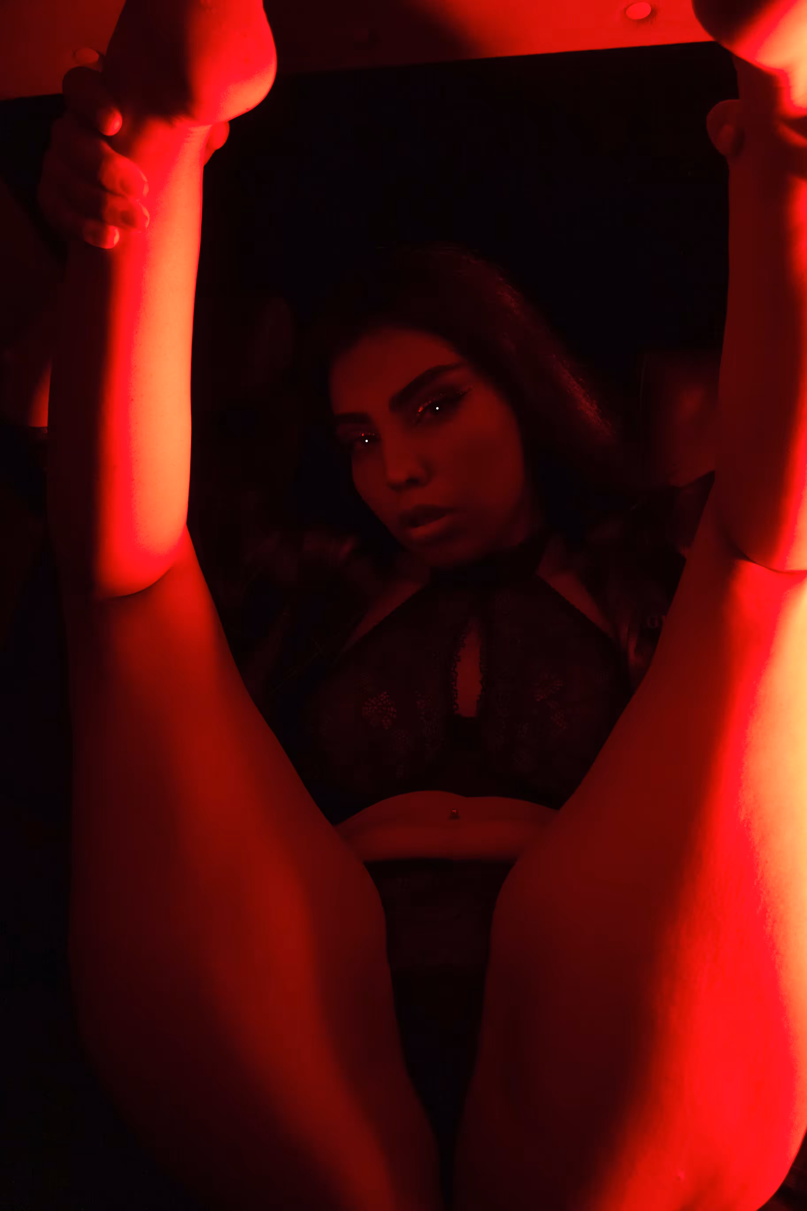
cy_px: 606
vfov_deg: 58.7
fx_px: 1076
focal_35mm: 32
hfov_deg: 41.1
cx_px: 404
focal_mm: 12.39
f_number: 2.8
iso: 1000
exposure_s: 1/50
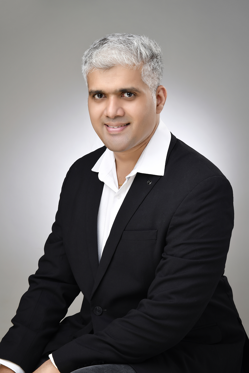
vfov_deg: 23.9
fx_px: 882
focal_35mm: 85
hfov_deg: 16.1
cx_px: 124
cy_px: 186
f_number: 16
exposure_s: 1/80
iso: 64
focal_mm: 85
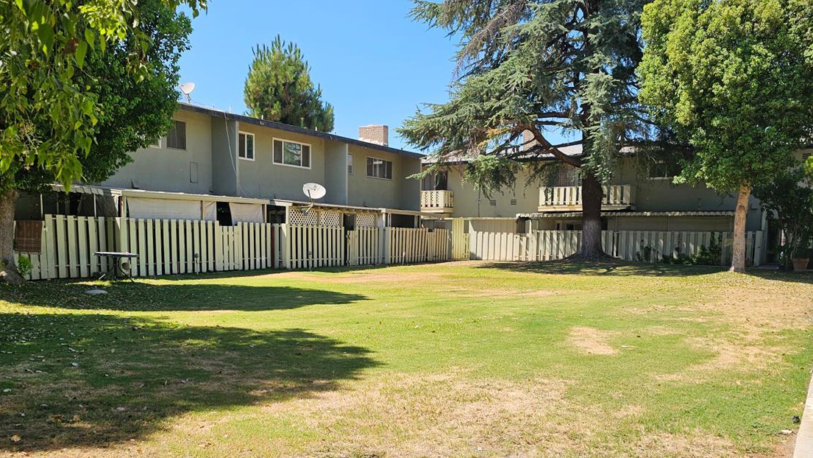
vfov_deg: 34.3
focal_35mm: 34
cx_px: 412
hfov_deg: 58.0
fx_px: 733
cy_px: 306
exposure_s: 1/425
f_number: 1.7
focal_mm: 6.3
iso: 10
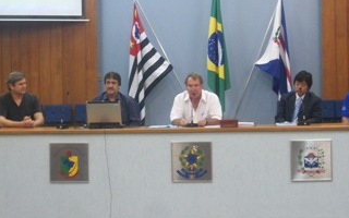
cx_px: 200
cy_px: 87
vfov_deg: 14.5
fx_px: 856
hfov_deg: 23.0
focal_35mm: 90
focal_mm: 12.1
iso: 320
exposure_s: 1/8
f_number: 4.5
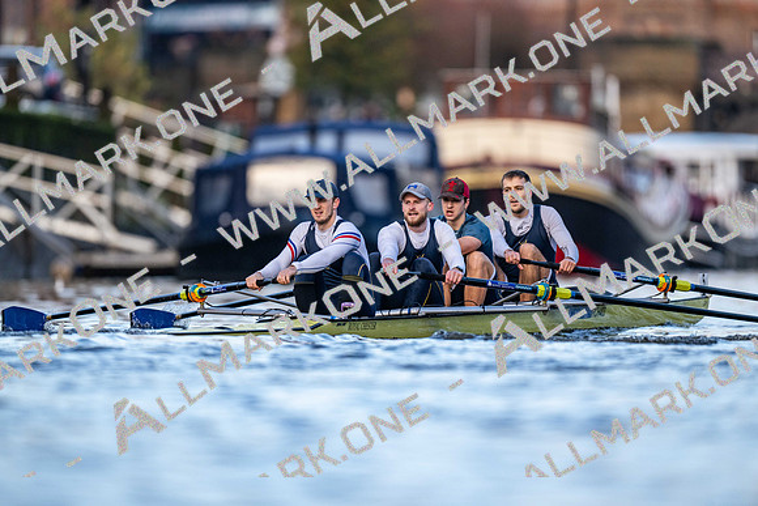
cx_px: 379
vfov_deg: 2.3
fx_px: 12636
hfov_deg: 3.4
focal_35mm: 600
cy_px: 253
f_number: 4
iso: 1250
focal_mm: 600
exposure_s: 1/2500
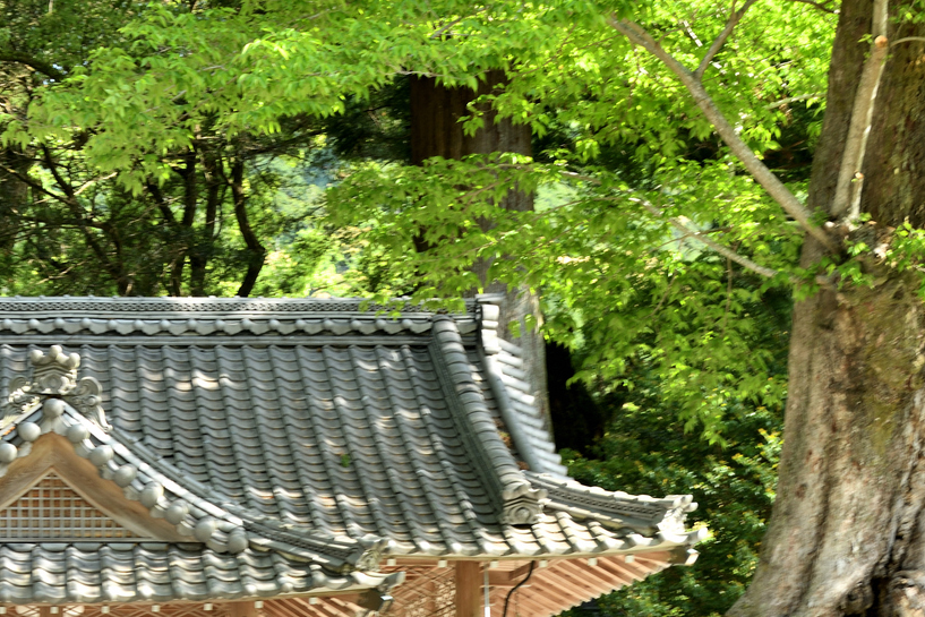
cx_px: 143
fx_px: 2390
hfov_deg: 21.5
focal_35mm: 93
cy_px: 410
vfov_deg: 14.7
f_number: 6.3
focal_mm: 38
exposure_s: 1/15
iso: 160
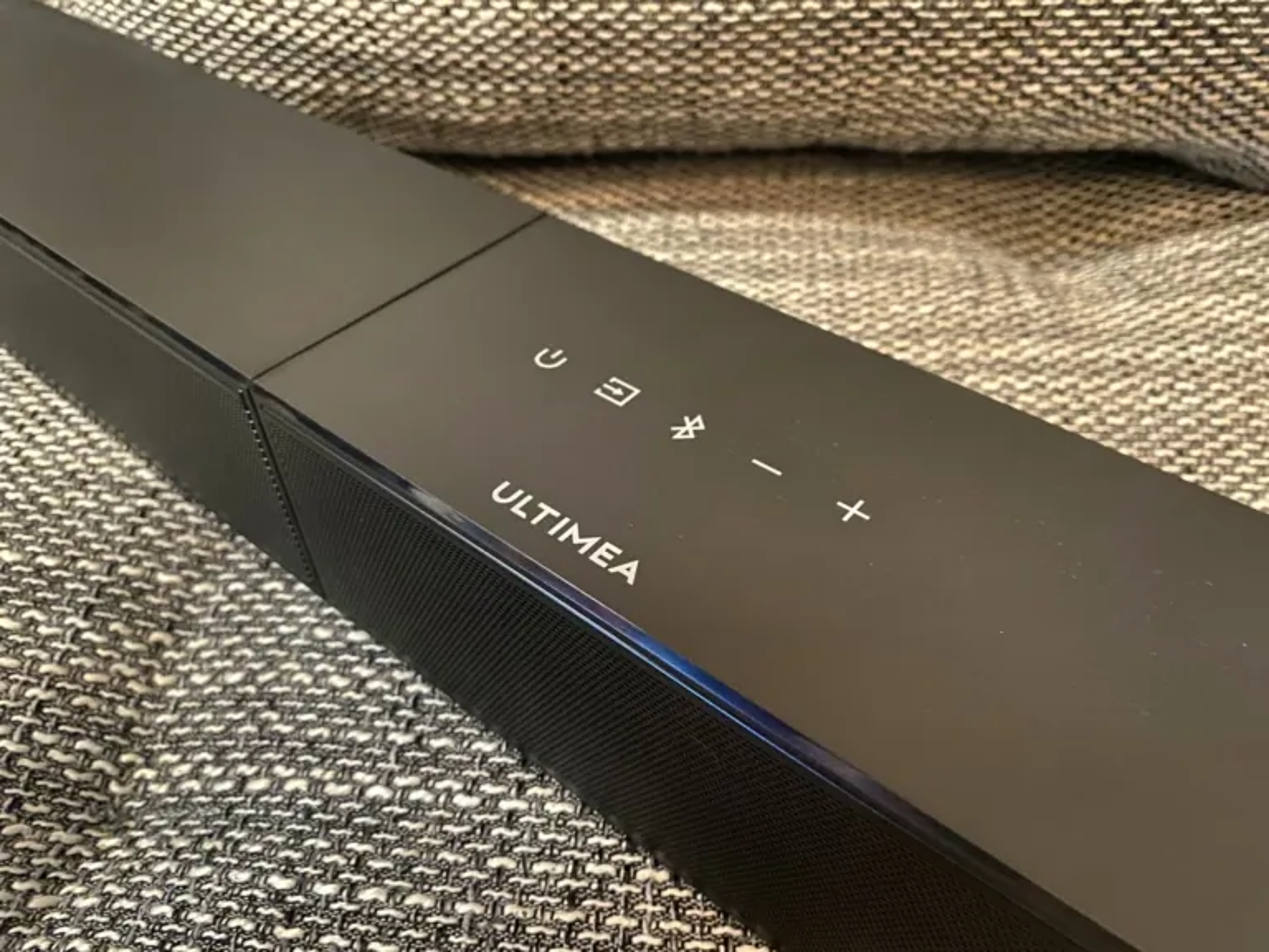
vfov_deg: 53.1
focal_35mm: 26
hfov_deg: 67.3
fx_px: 953
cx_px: 634
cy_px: 476
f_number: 1.8
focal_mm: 4.25
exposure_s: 1/25
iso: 1000
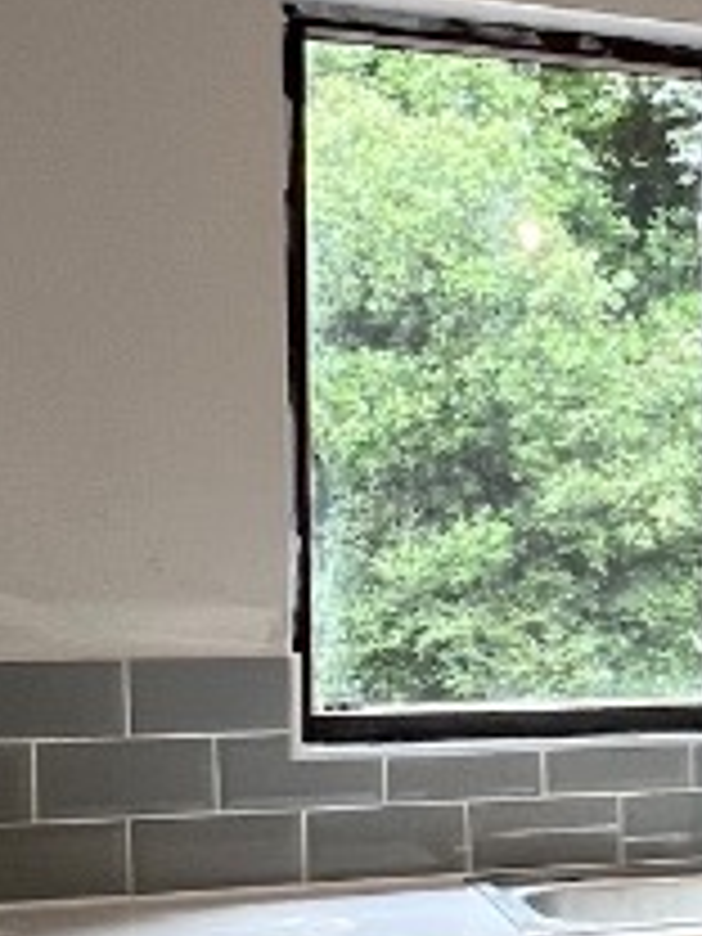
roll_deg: -0.3
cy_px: 688
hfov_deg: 16.4
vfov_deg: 25.7
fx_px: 2028
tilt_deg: -4.0
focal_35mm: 75
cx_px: 1264
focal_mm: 1.57
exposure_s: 1/99
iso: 100
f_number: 1.8
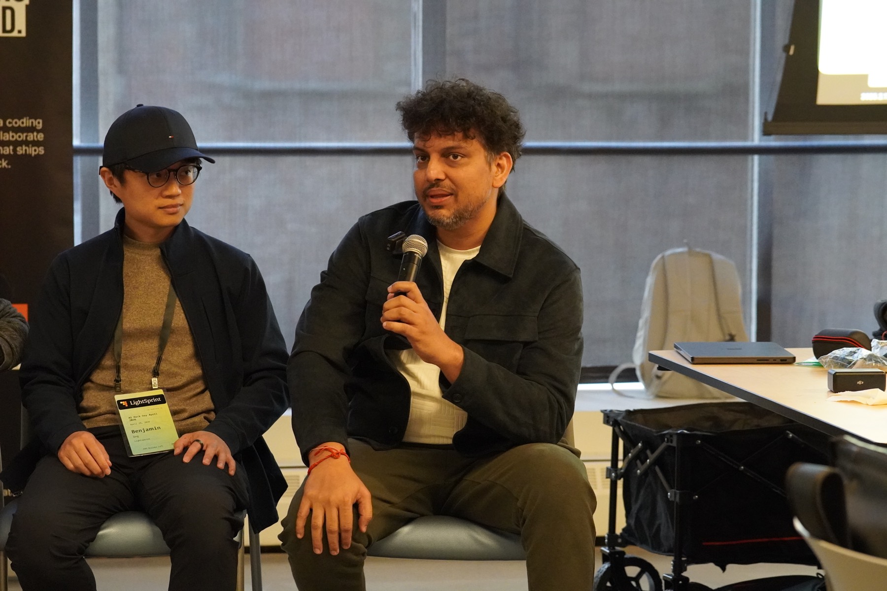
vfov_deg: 12.2
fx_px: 2772
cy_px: 296
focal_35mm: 112
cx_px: 444
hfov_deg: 18.2
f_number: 3.5
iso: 6400
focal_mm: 75
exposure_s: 1/160
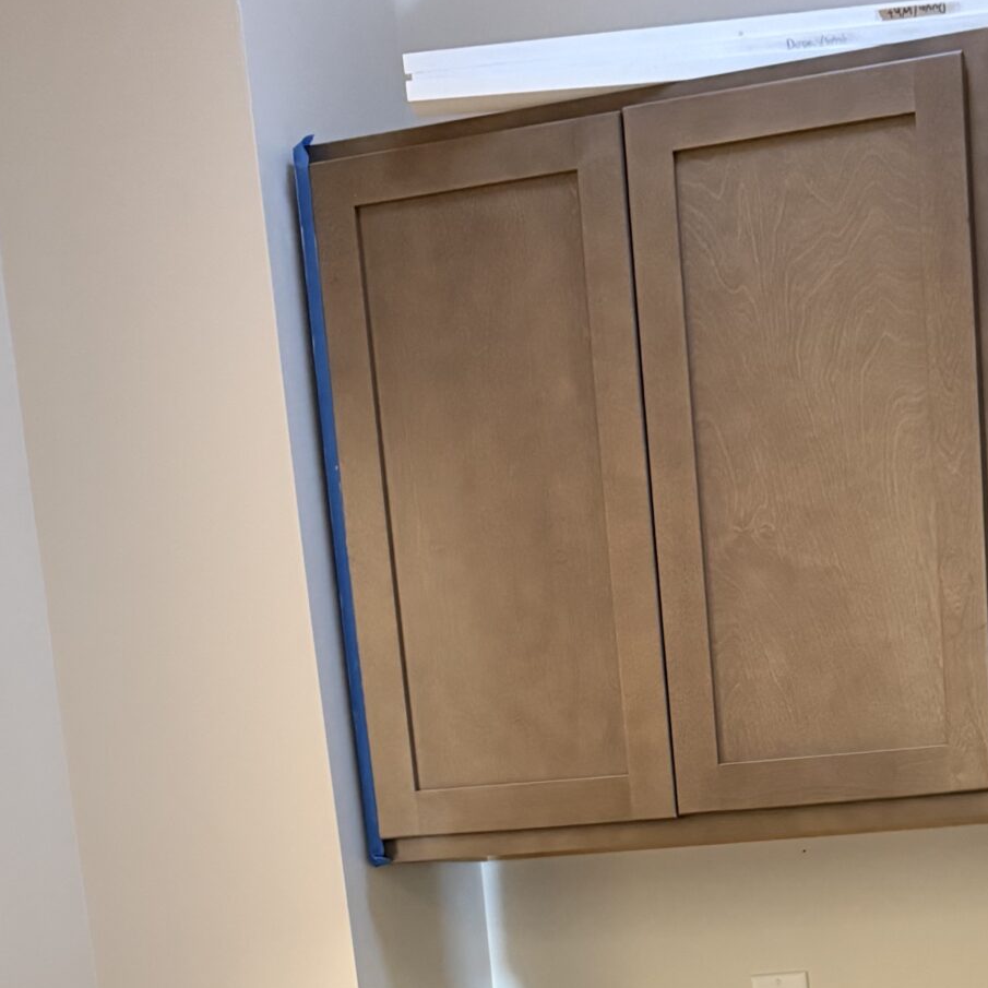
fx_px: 1937
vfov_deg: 25.5
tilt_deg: -9.3
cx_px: 821
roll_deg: +3.8
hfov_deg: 27.9
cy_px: 1210
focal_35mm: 60
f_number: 1.78
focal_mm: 6.76
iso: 800
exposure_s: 1/40
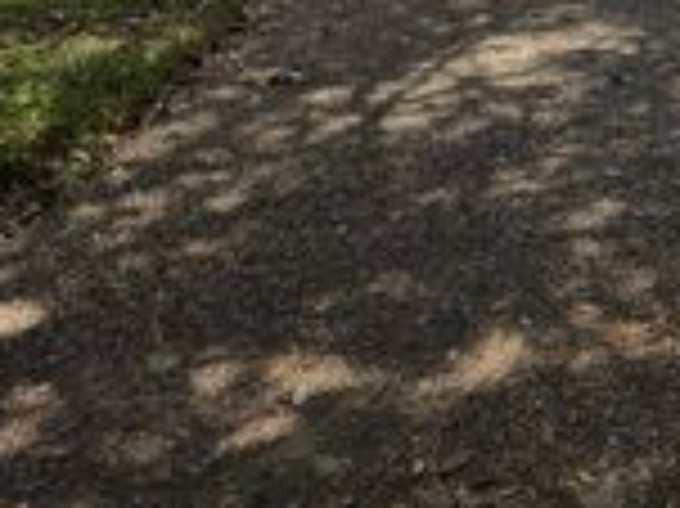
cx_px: 757
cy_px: -308
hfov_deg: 24.0
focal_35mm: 76
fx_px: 1492
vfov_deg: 17.0
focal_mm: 6.3
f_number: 1.7
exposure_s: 1/5296
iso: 80
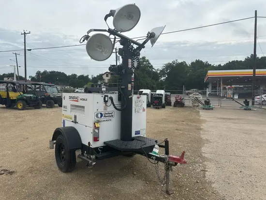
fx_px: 200
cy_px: 100
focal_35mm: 26
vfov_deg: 53.1
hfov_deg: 67.3
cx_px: 133
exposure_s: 1/1007
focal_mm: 5.96
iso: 50
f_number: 1.6
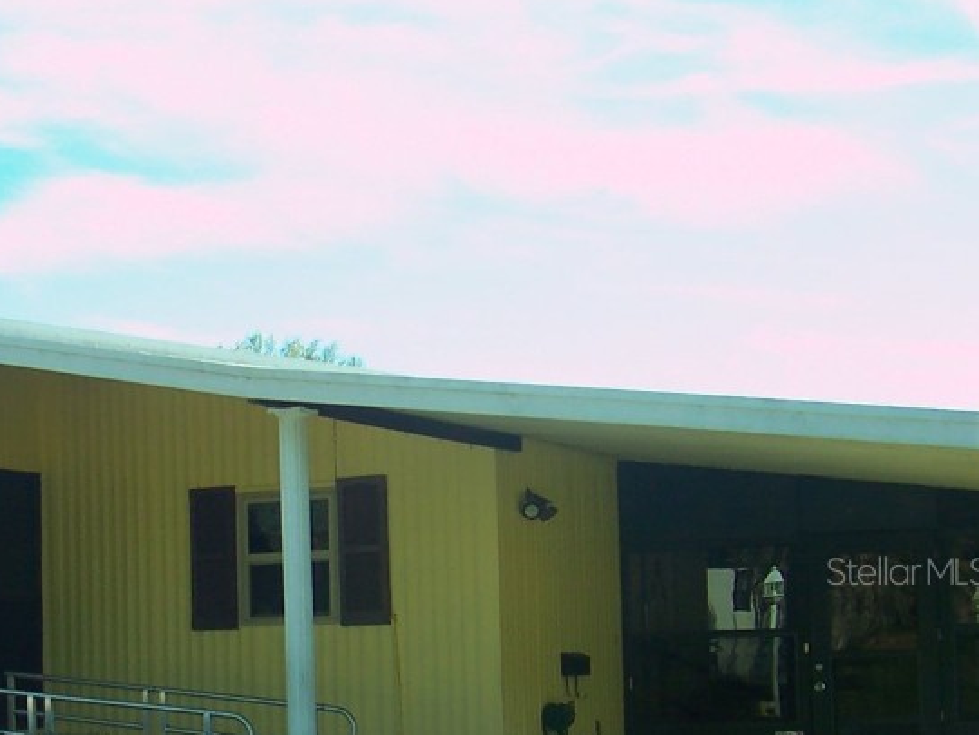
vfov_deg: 20.8
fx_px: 1980
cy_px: 570
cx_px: 71
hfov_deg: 26.7
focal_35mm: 70
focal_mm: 5.6
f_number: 2.8
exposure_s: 1/350
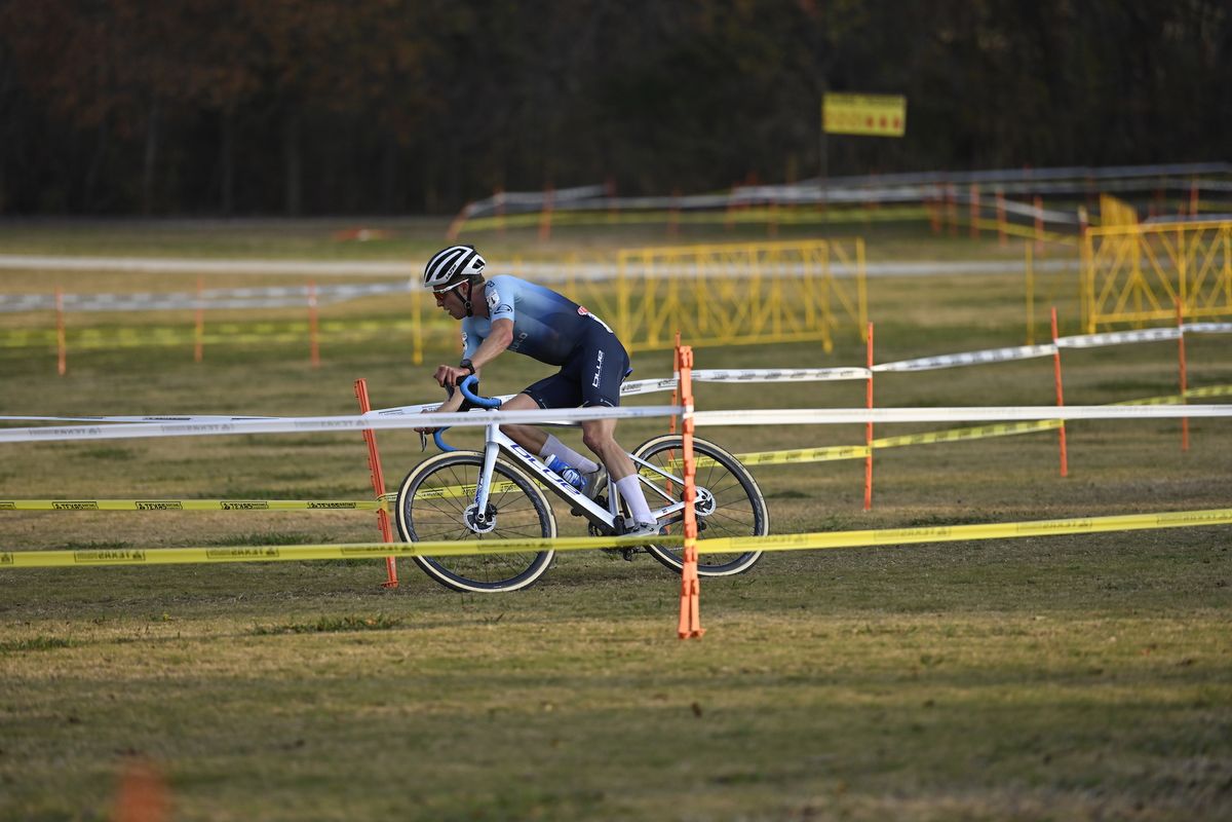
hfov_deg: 10.3
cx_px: 616
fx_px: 6844
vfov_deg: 6.9
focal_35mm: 200
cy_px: 411
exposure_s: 1/4000
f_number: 2.8
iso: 400
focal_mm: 200
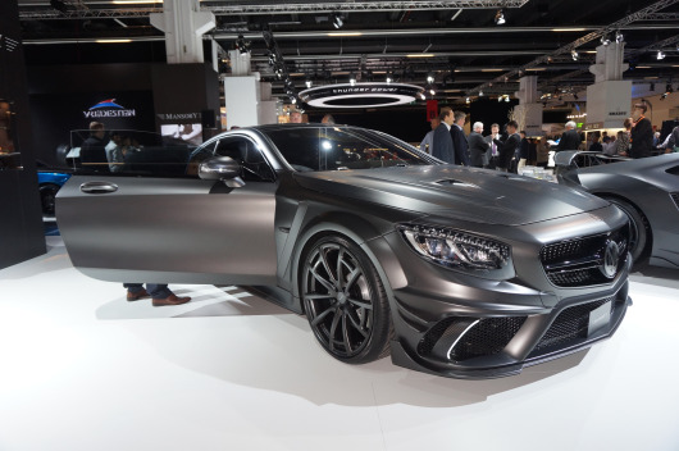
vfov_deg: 53.0
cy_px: 226
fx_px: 452
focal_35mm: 24
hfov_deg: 73.8
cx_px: 340
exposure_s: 1/100
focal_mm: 16
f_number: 4
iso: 400
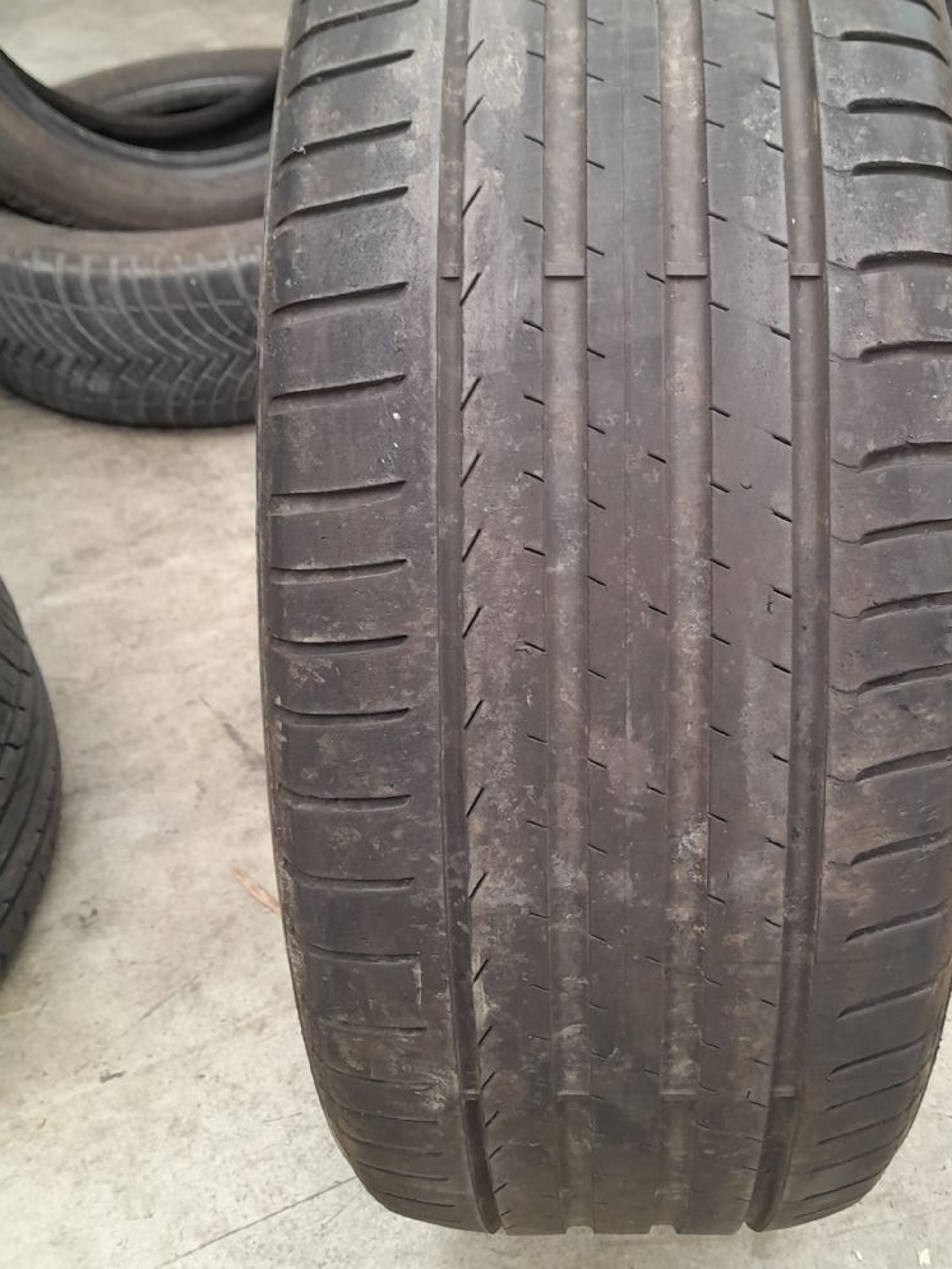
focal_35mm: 34
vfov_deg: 53.7
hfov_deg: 41.4
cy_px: 529
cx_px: 618
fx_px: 1246
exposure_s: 1/50
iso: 160
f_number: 1.8
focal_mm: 3.98
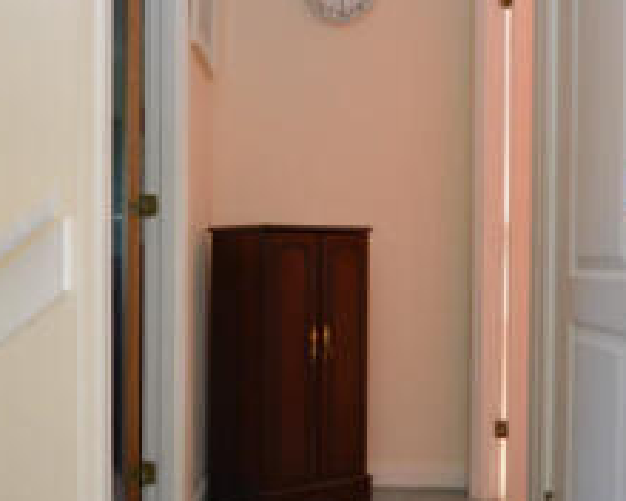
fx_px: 778
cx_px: 259
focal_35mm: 42
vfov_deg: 35.6
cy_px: 273
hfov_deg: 43.7
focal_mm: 10
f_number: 4
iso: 640
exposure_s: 1/60
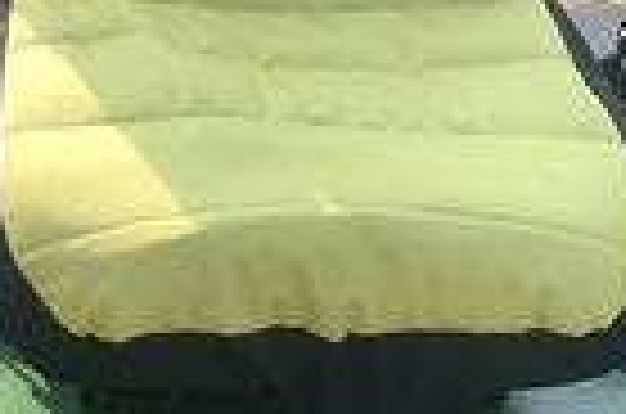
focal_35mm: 93
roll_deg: -6.0
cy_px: 45
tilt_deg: -27.2
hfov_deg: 21.9
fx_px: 1613
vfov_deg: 14.5
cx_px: 207
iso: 25
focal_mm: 3.3
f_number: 2.4
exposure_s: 1/691
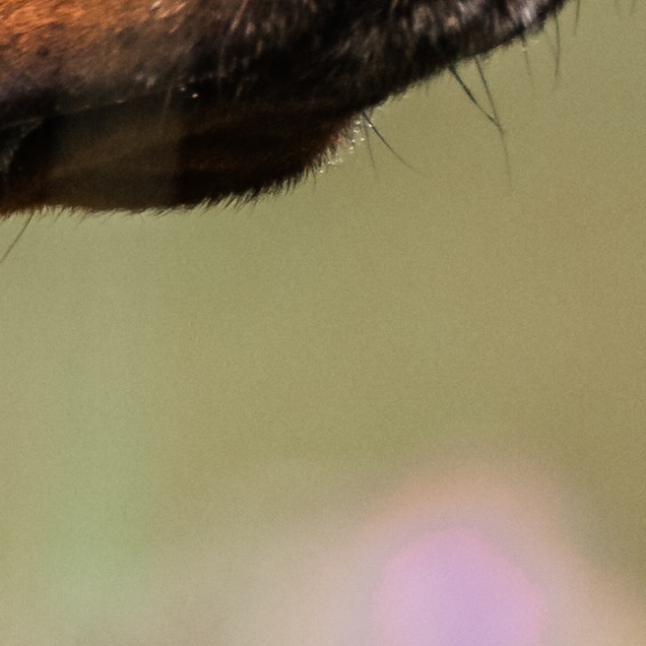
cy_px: 572
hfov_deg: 0.7
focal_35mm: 2339
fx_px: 49385
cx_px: -639
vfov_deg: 0.7
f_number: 5.6
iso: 560
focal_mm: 300
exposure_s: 1/1000
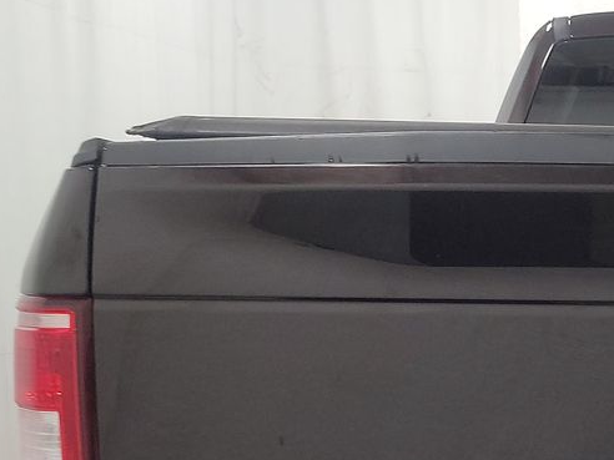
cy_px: 461
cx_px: 824
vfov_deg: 18.4
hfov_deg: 22.1
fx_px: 1384
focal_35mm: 78
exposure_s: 1/59
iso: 332
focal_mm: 6.7
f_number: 1.8
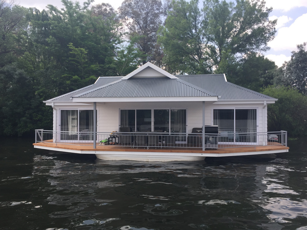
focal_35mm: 29
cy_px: 115
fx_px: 257
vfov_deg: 48.2
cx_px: 154
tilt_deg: -0.8
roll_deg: -0.4
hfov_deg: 61.7
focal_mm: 4.15
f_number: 2.2
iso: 32
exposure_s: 1/824
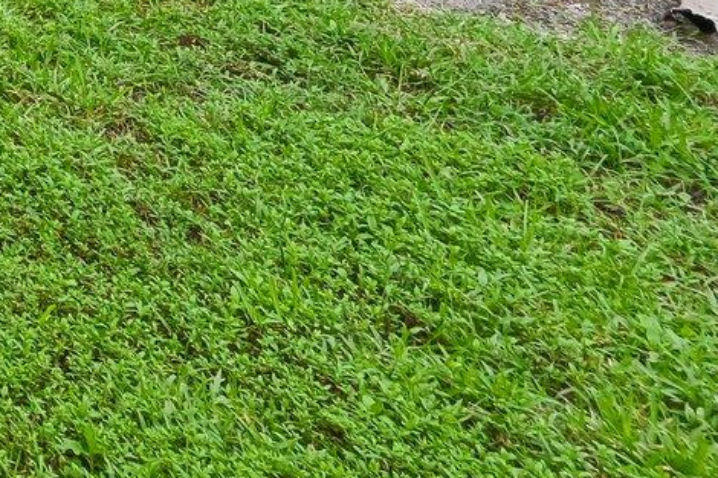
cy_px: -422
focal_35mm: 61
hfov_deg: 17.8
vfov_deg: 17.4
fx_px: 1216
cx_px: -811
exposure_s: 1/320
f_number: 8
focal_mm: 14
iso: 4000
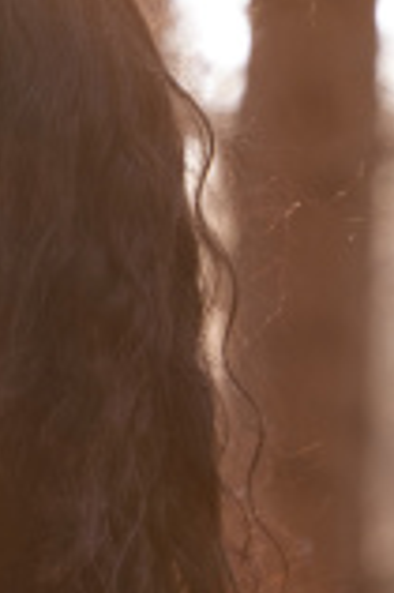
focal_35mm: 531
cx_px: -394
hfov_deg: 2.6
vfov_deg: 3.8
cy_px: 1678
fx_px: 8736
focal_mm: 70
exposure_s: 1/50
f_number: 3.5
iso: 50
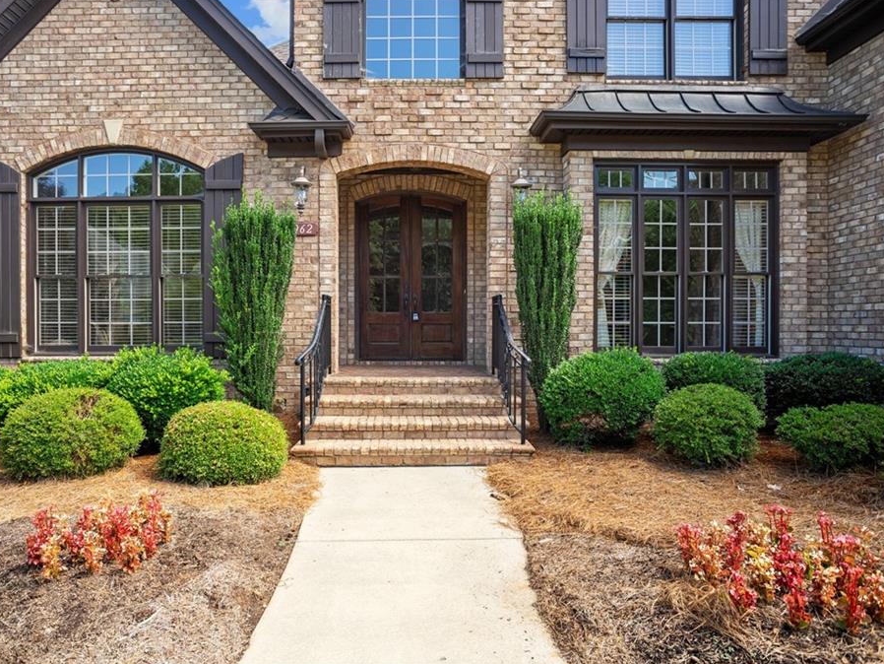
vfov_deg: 58.9
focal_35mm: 23
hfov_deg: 73.8
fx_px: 588
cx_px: 413
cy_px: 331
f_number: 6.3
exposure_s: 1/250
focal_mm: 21
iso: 320
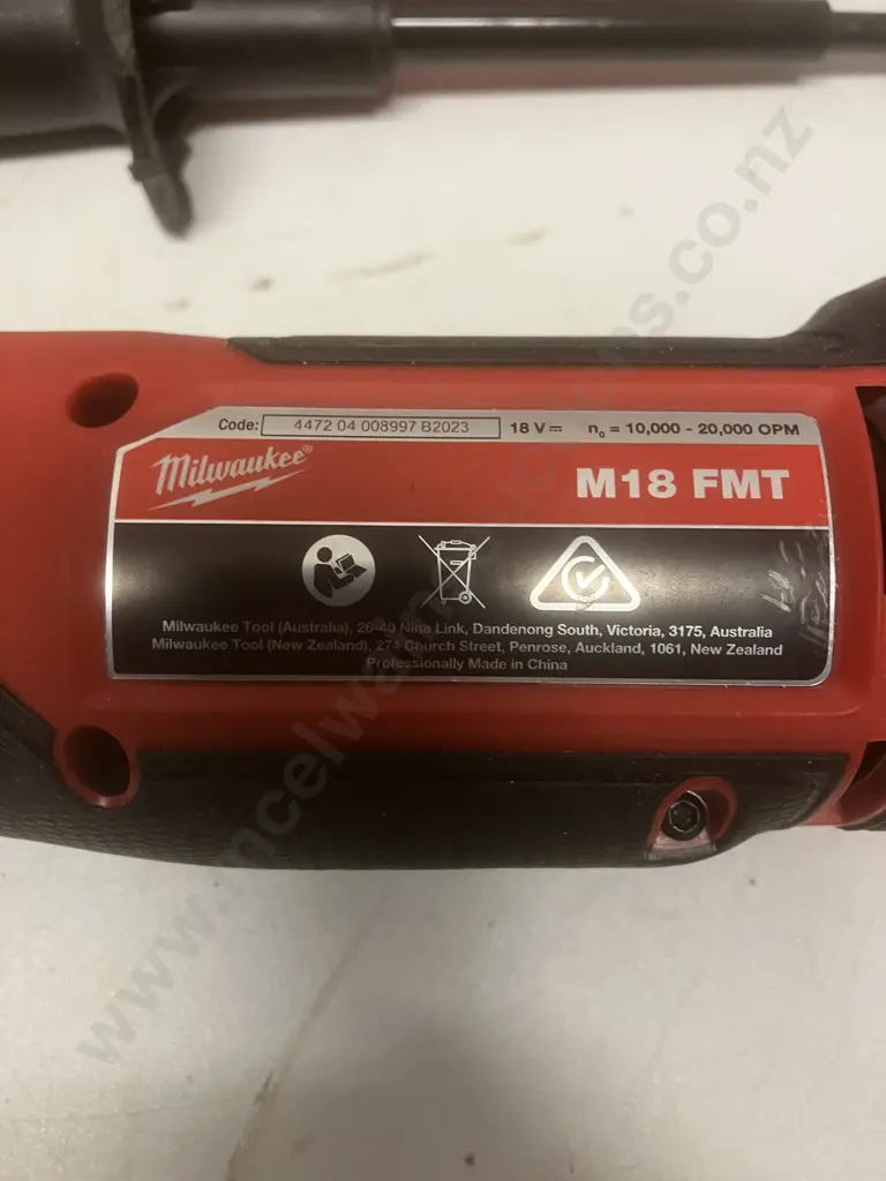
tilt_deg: -70.4
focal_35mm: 28
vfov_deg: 63.4
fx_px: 956
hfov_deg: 49.7
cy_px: 590
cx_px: 443
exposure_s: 1/50
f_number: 1.8
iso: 100
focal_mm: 3.99
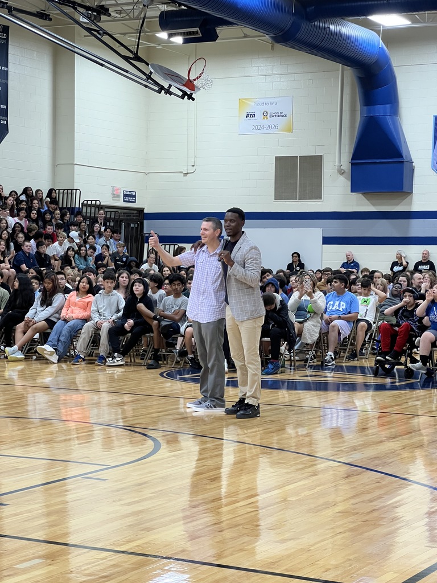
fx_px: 1296
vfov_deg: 25.3
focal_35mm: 77
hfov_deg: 19.1
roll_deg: -0.5
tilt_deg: -1.0
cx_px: 218
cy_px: 292
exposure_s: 1/60
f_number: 2.8
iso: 250
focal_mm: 9
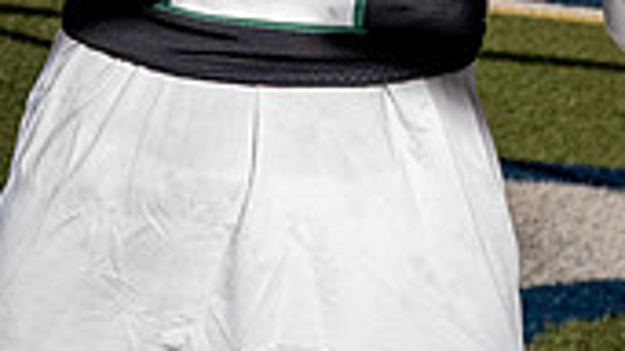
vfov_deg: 10.8
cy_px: -413
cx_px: 278
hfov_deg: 21.6
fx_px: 1640
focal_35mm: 99
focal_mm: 36
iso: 100
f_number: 8
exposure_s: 1/250
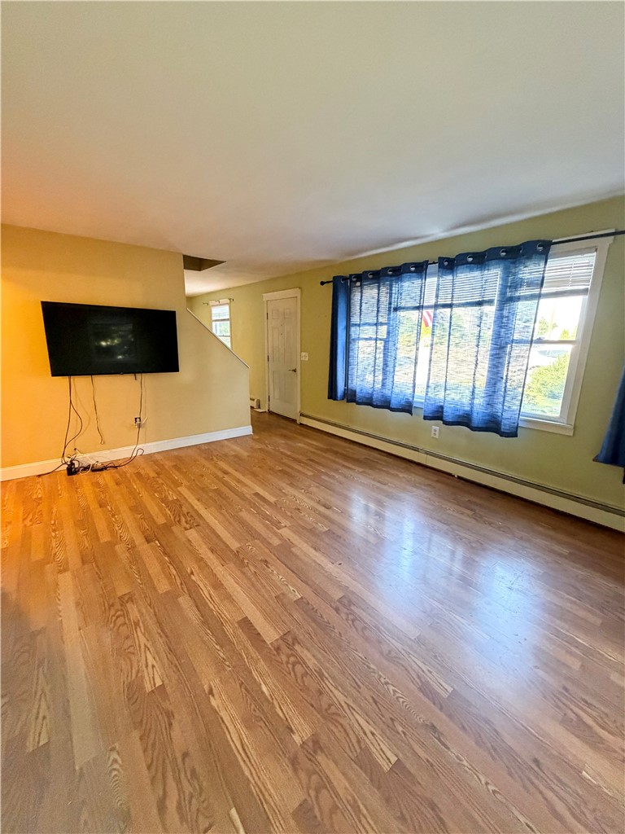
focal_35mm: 14
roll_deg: -1.4
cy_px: 417
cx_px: 312
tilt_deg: -13.4
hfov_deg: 85.7
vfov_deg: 102.1
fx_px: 337
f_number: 2.2
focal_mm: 2.22
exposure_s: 1/60
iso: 640
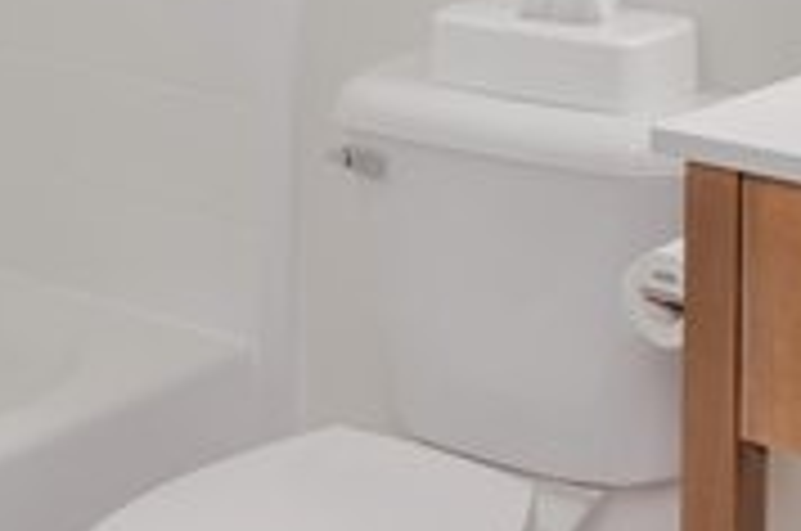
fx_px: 2199
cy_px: -380
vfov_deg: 12.7
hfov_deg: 20.6
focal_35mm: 99
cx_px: 450
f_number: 9
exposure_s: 1/15
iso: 200
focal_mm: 22
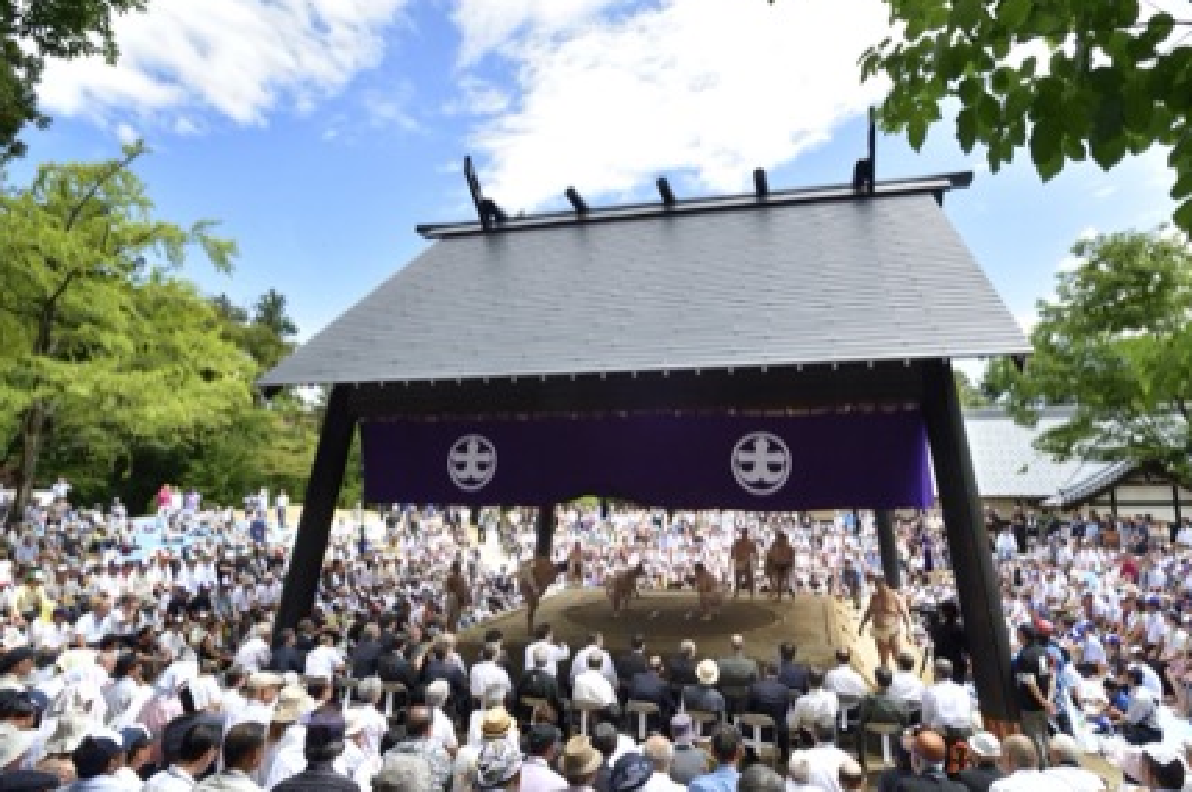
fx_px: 628
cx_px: 656
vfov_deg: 64.4
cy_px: 379
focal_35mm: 19
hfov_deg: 86.7
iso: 640
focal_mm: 17
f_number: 16
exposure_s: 1/250
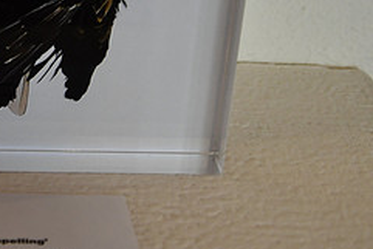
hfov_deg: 16.0
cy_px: 64
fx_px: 1296
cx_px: -20
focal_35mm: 125
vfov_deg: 11.0
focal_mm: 35
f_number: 4
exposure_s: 1/250
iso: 800
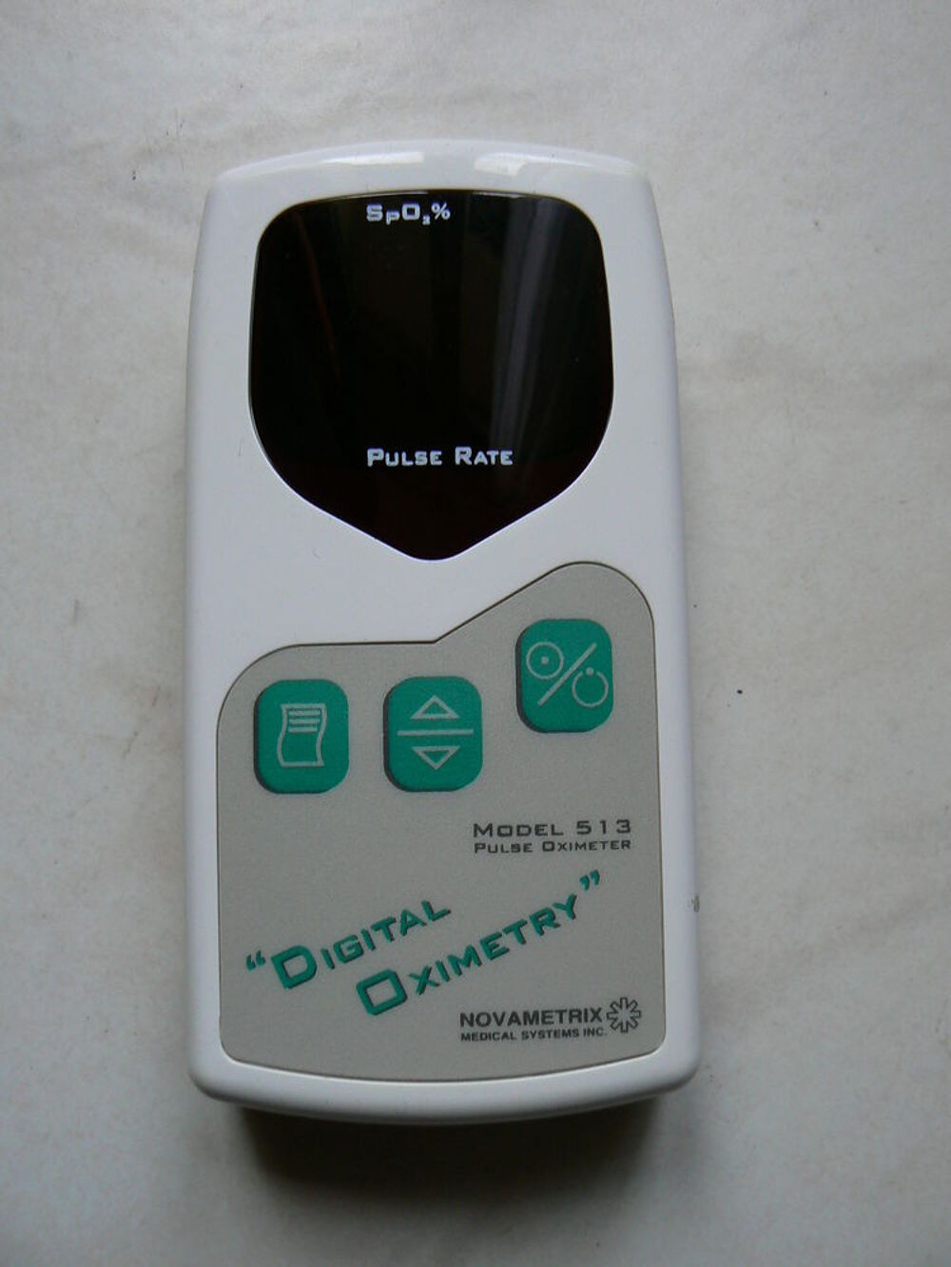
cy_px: 634
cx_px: 476
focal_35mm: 36
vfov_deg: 51.4
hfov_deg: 39.7
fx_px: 1318
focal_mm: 6
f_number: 4
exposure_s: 1/60
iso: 100
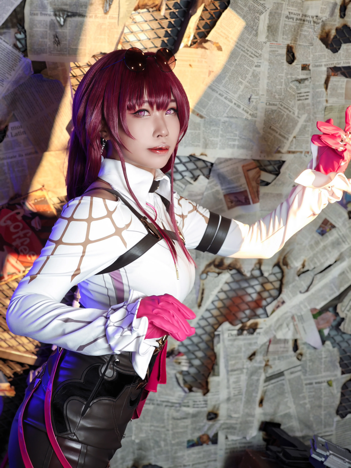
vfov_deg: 26.0
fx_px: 1014
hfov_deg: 19.6
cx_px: 176
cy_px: 234
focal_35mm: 75
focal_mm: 12.28
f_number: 1.8
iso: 100
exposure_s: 1/120
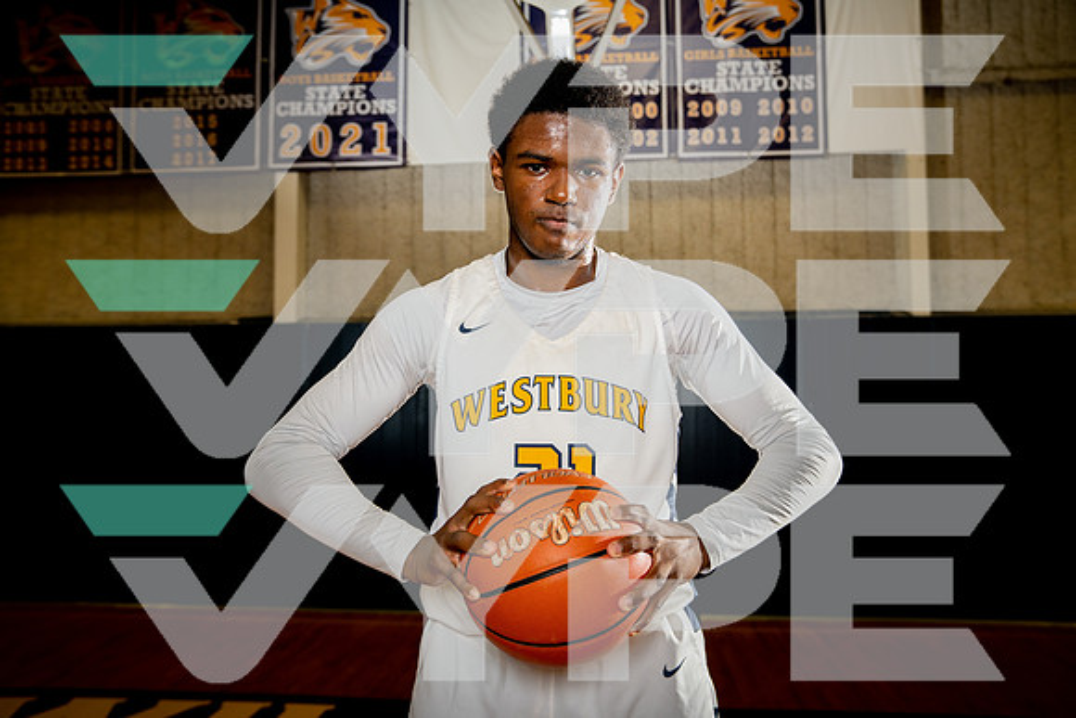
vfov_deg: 45.0
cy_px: 359
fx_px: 867
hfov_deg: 63.6
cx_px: 538
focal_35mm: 29
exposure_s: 1/250
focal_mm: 29
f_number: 4
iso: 400
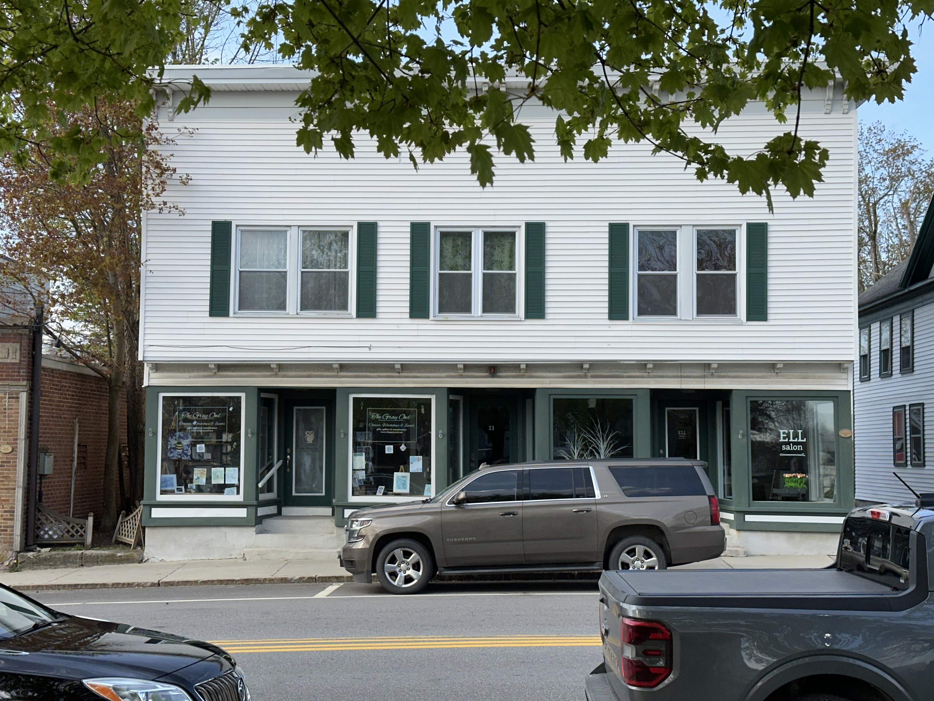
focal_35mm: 48
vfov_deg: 30.3
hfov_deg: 39.7
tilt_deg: +4.4
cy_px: 350
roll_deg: -0.1
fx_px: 1295
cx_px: 467
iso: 64
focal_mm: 6.86
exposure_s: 1/1667
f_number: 1.78
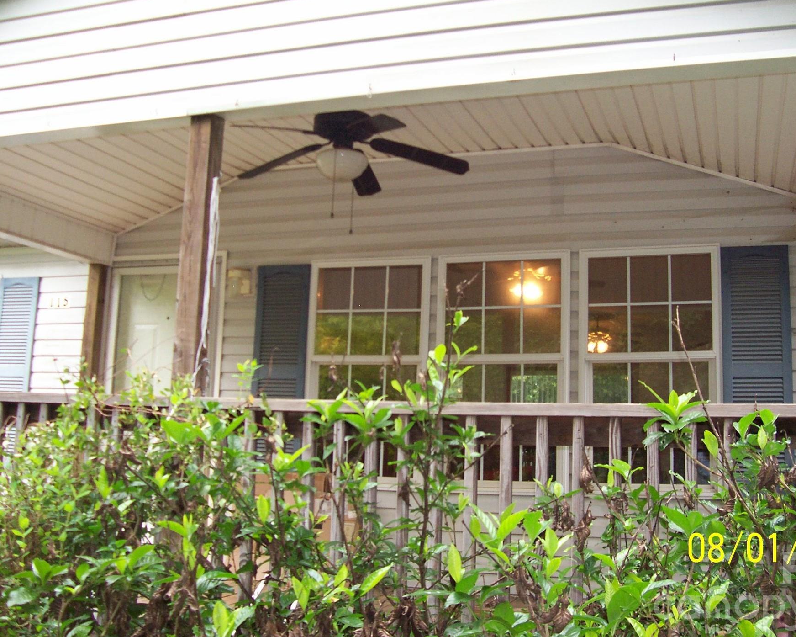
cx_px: 461
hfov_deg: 46.7
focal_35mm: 39
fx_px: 919
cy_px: 291
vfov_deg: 38.2
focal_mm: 5.6
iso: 140
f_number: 2.7
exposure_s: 1/112
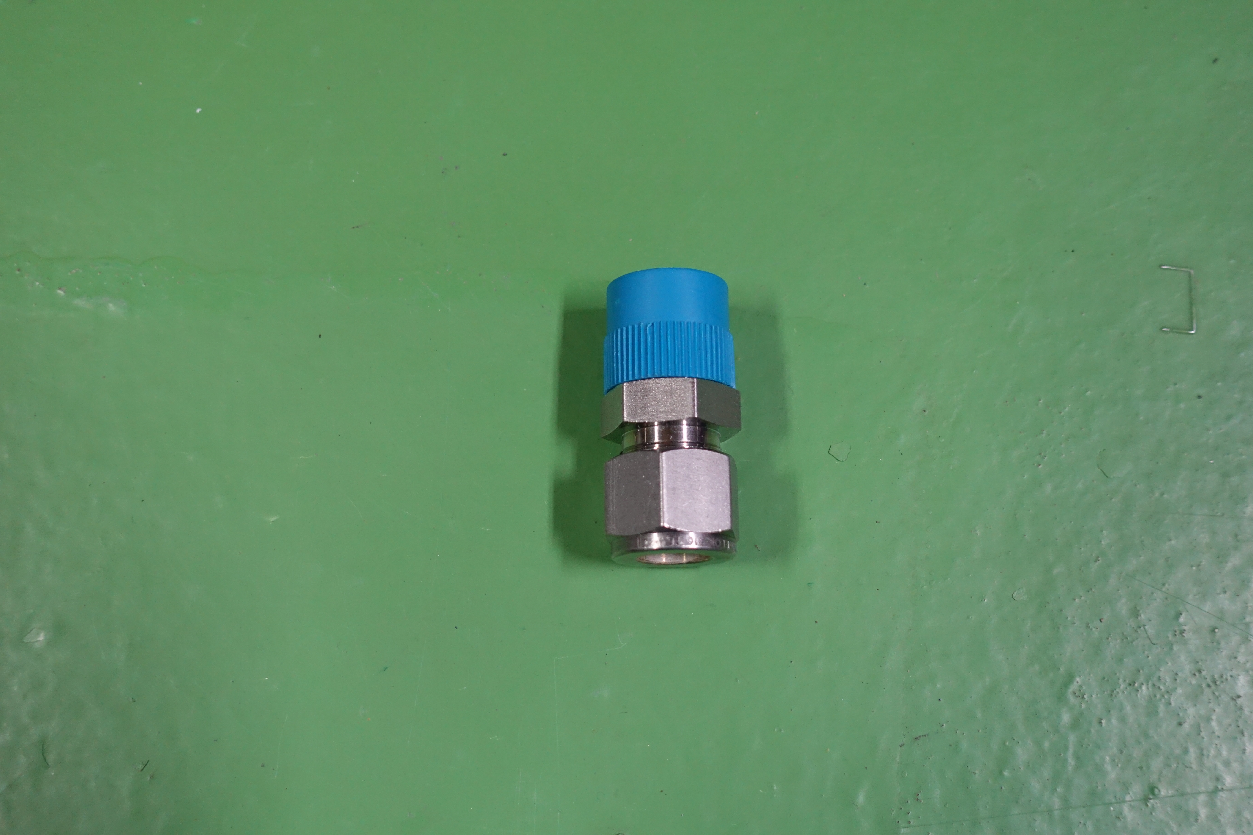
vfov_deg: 31.9
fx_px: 1462
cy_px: 418
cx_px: 626
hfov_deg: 46.4
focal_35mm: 42
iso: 800
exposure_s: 1/40
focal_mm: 15.52
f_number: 2.8
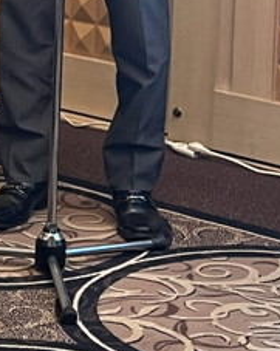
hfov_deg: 9.9
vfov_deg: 11.7
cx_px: 71
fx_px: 1609
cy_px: -244
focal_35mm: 155
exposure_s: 1/50
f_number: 1.6
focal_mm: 5.1
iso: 125
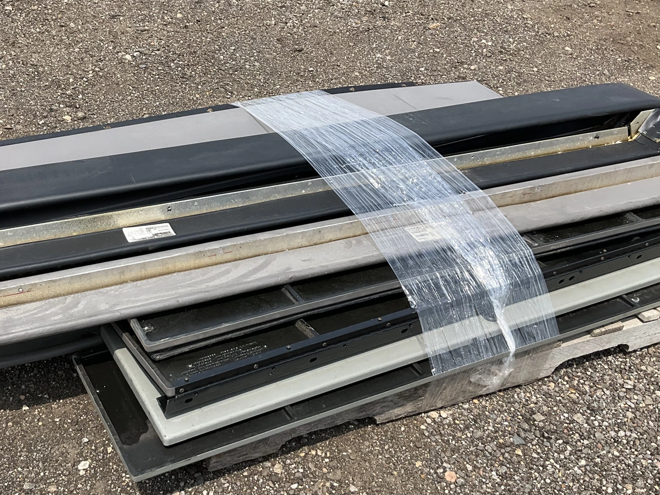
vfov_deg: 32.2
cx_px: 243
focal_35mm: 45
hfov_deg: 41.7
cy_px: 248
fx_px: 858
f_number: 1.8
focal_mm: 3
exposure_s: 1/1490
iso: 25
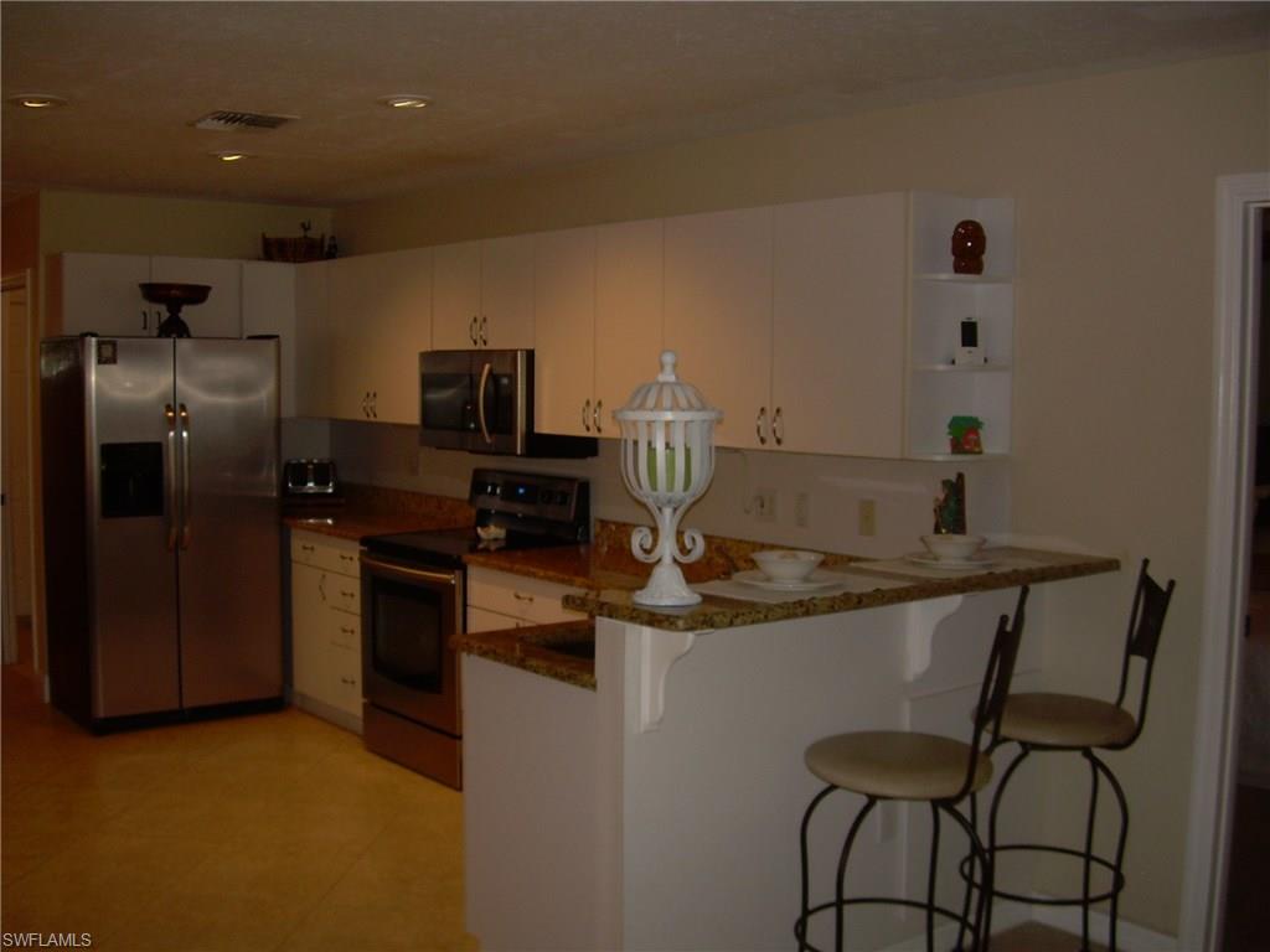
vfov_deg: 37.7
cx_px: 635
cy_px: 476
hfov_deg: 49.0
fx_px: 1394
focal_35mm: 38
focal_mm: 6.3
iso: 50
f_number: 2.8
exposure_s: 1/60
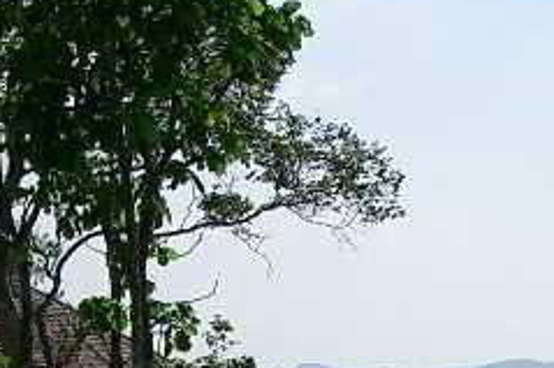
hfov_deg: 16.7
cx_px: 172
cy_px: 569
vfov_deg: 10.8
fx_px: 1876
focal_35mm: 122
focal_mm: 5.8
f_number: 4.3
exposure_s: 1/1250
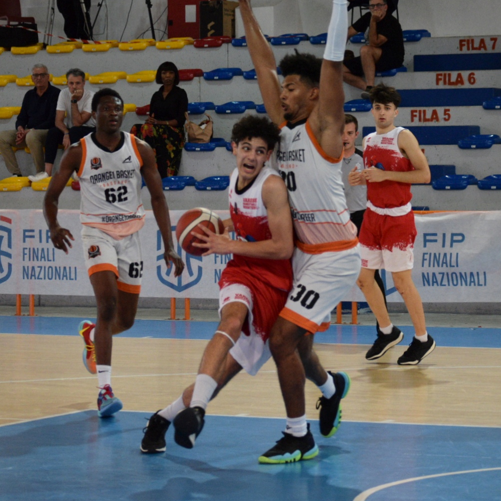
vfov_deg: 12.9
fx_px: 2211
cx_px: 259
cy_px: 250
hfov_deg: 12.9
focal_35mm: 135
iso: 2500
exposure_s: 1/500
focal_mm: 70
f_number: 4.5
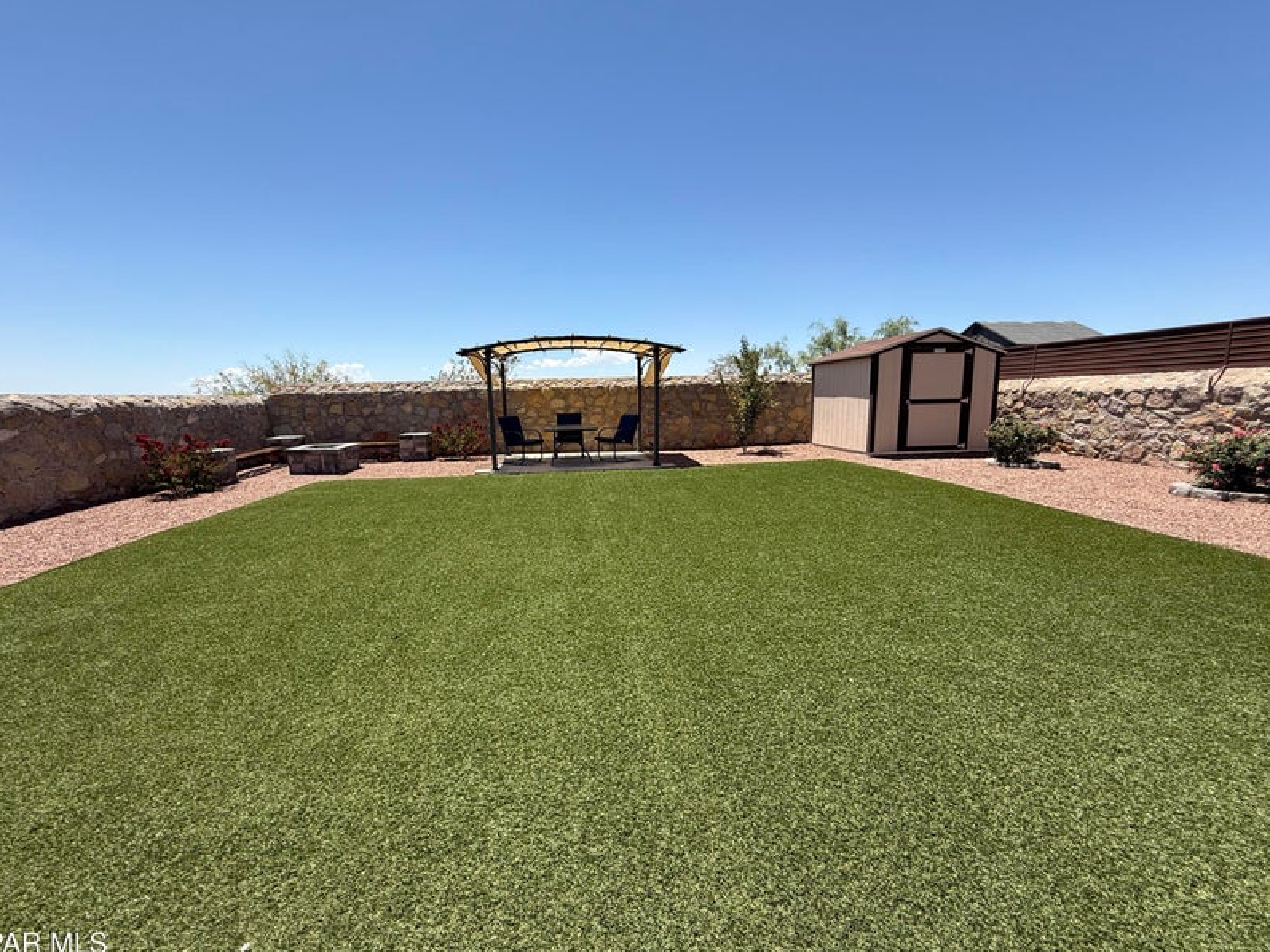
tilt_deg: -8.6
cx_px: 621
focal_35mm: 15
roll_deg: +0.8
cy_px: 480
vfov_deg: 81.7
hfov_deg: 98.2
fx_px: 550
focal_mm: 2.22
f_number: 2.2
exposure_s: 1/1901
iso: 50
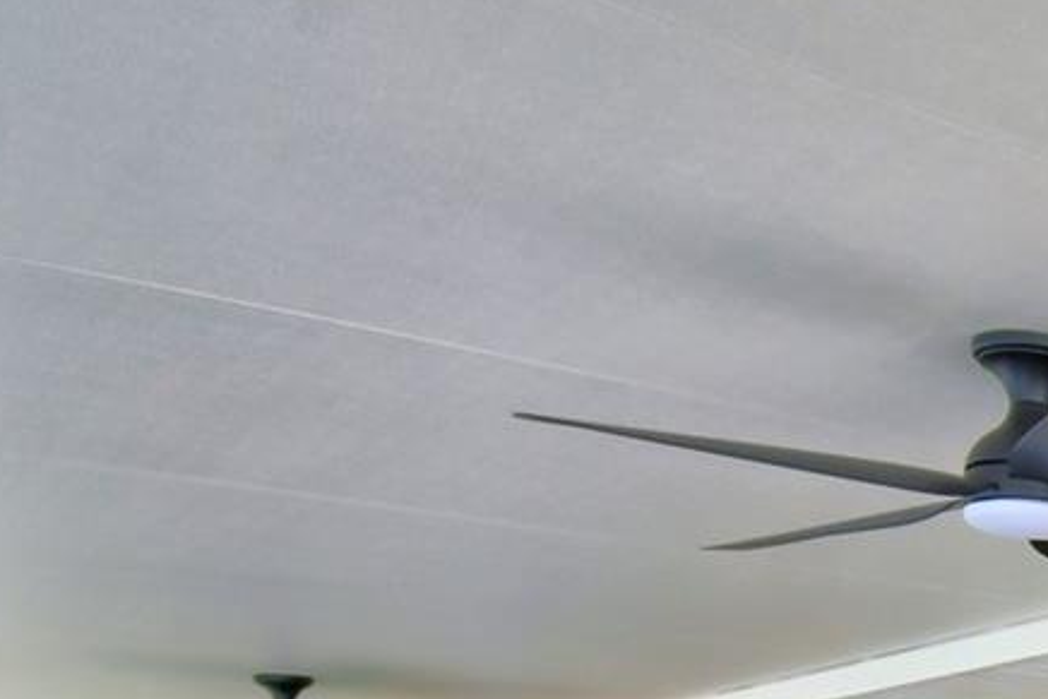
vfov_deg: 21.2
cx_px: 1637
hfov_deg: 25.4
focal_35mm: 55
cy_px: 1021
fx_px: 1602
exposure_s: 1/200
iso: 200
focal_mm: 10
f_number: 4.5
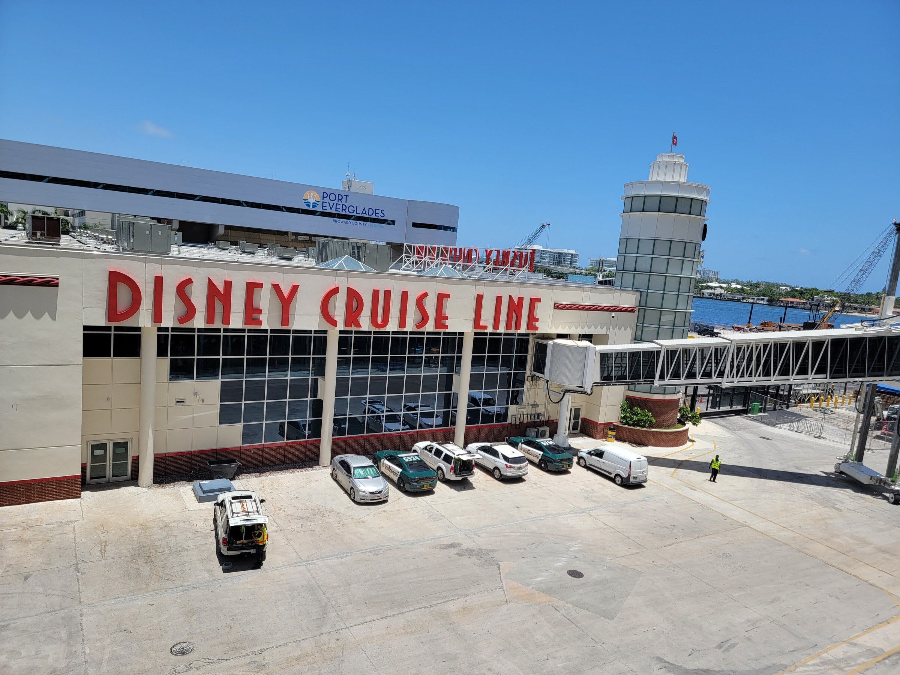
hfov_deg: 71.6
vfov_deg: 56.8
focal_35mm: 24
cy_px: 338
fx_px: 624
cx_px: 450
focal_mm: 6.7
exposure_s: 1/1218
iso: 16
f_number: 1.8
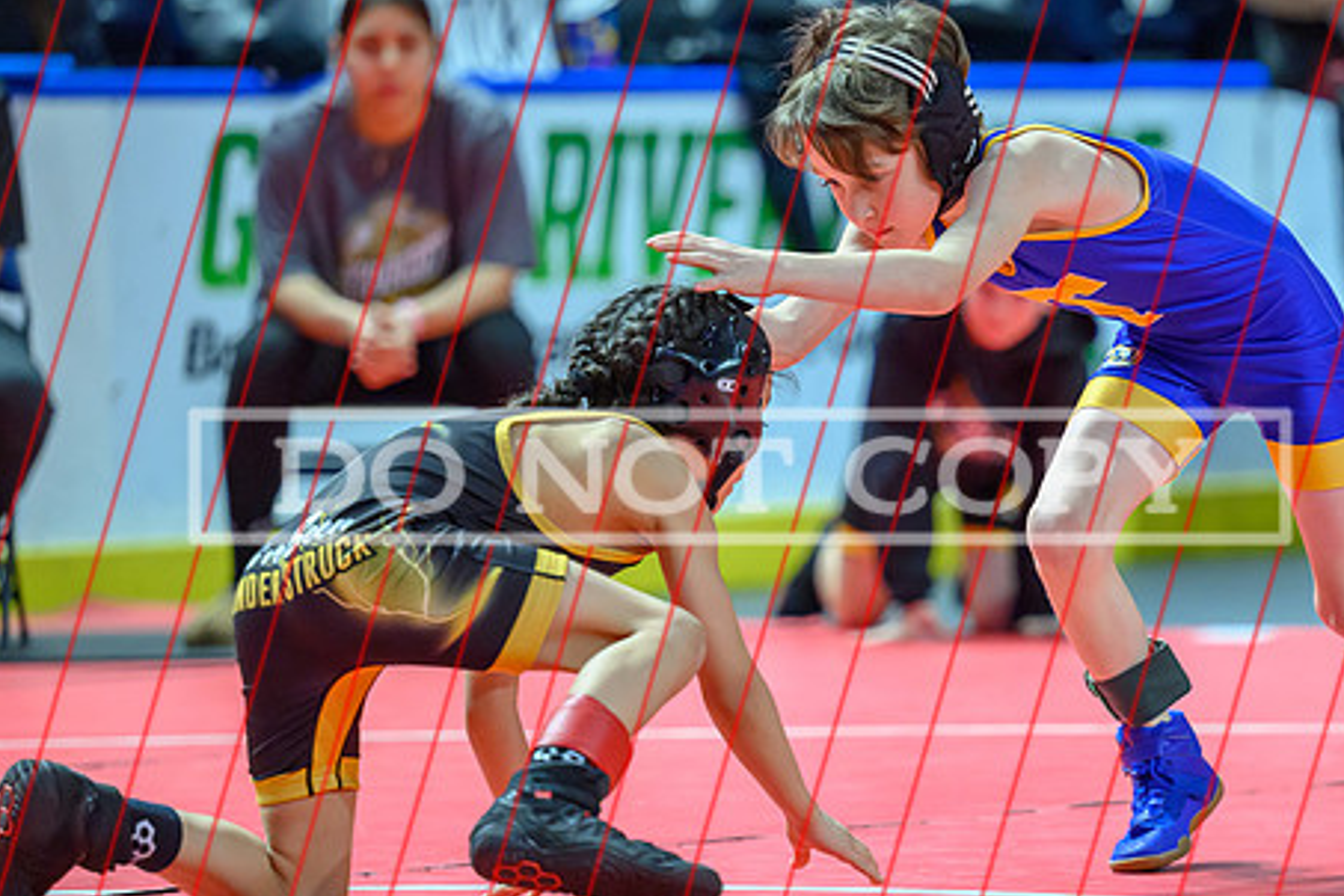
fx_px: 9146
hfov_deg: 8.4
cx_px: 920
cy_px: 517
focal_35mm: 245
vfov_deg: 5.6
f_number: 2.8
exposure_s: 1/800
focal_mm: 150
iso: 4000
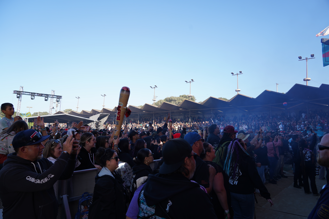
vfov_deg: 53.1
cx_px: 164
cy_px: 110
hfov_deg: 73.7
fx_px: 219
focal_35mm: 24
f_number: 6.3
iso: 100
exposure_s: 1/160
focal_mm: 24
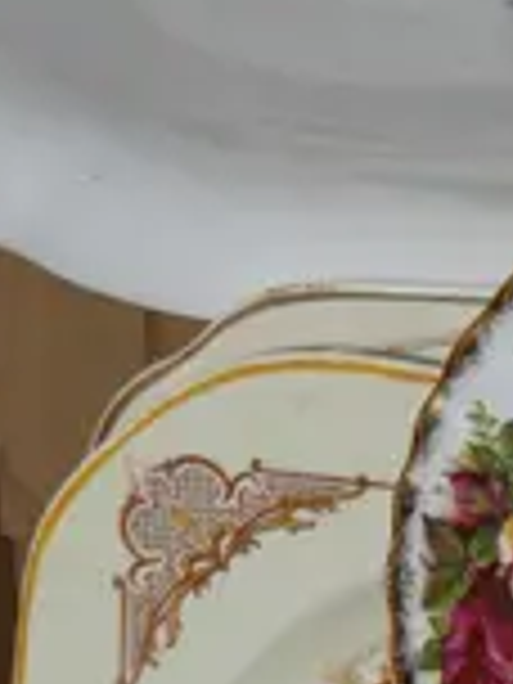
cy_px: 1138
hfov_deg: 7.7
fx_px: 3735
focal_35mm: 189
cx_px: 731
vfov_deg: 10.0
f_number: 4.5
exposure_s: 1/160
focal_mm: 14
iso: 200
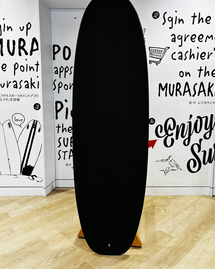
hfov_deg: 51.5
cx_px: 110
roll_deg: -0.5
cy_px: 126
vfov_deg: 62.2
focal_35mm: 28
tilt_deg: -6.2
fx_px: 223
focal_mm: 5.96
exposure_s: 1/100
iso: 50
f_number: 1.6
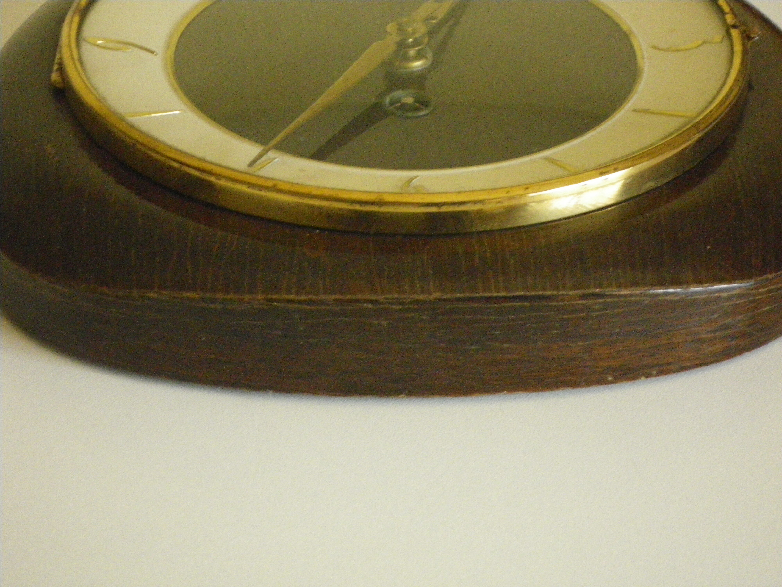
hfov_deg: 17.9
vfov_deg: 13.5
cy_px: 294
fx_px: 2485
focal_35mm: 110
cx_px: 391
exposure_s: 1/25
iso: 800
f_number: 5.8
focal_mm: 19.6
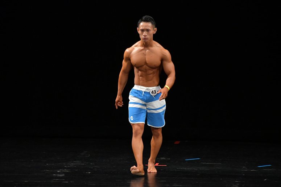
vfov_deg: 4.0
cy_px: 94
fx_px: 2692
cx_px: 140
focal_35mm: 345
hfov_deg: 6.0
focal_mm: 230
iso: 3200
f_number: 5.6
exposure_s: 1/400
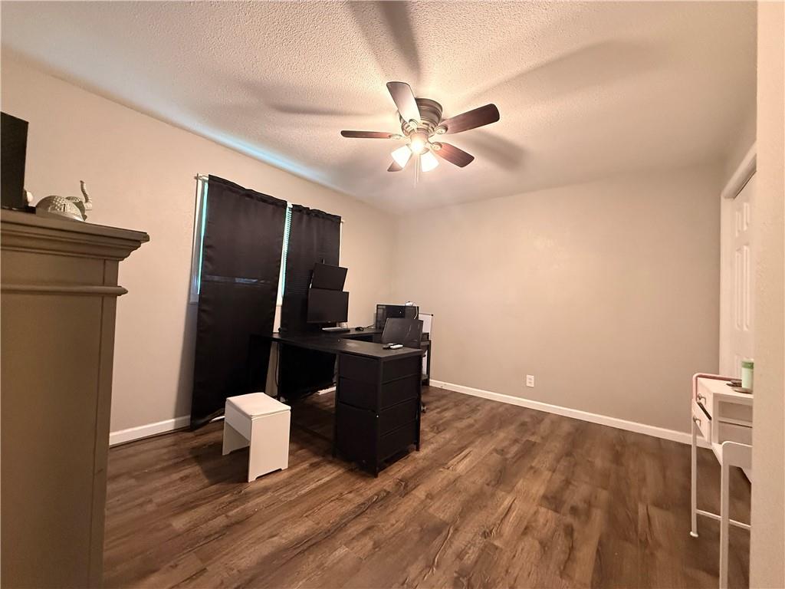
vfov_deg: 85.7
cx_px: 392
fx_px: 317
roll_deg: -2.1
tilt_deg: +1.5
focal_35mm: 14
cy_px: 294
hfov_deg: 102.1
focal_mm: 2.22
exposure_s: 1/60
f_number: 2.2
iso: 800
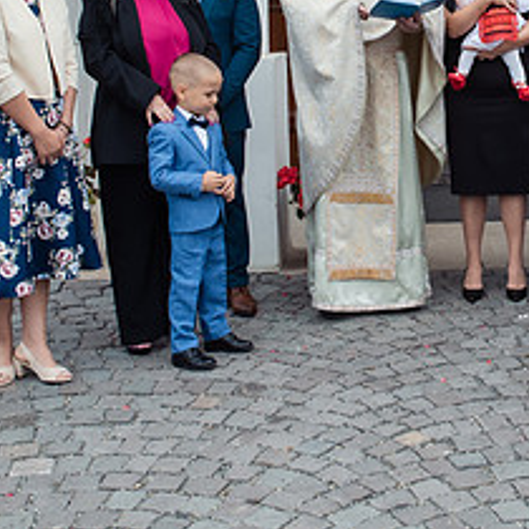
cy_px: 23
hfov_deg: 24.2
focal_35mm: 69
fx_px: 1193
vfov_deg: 24.1
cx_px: 487
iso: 400
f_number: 9
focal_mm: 26
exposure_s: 1/320
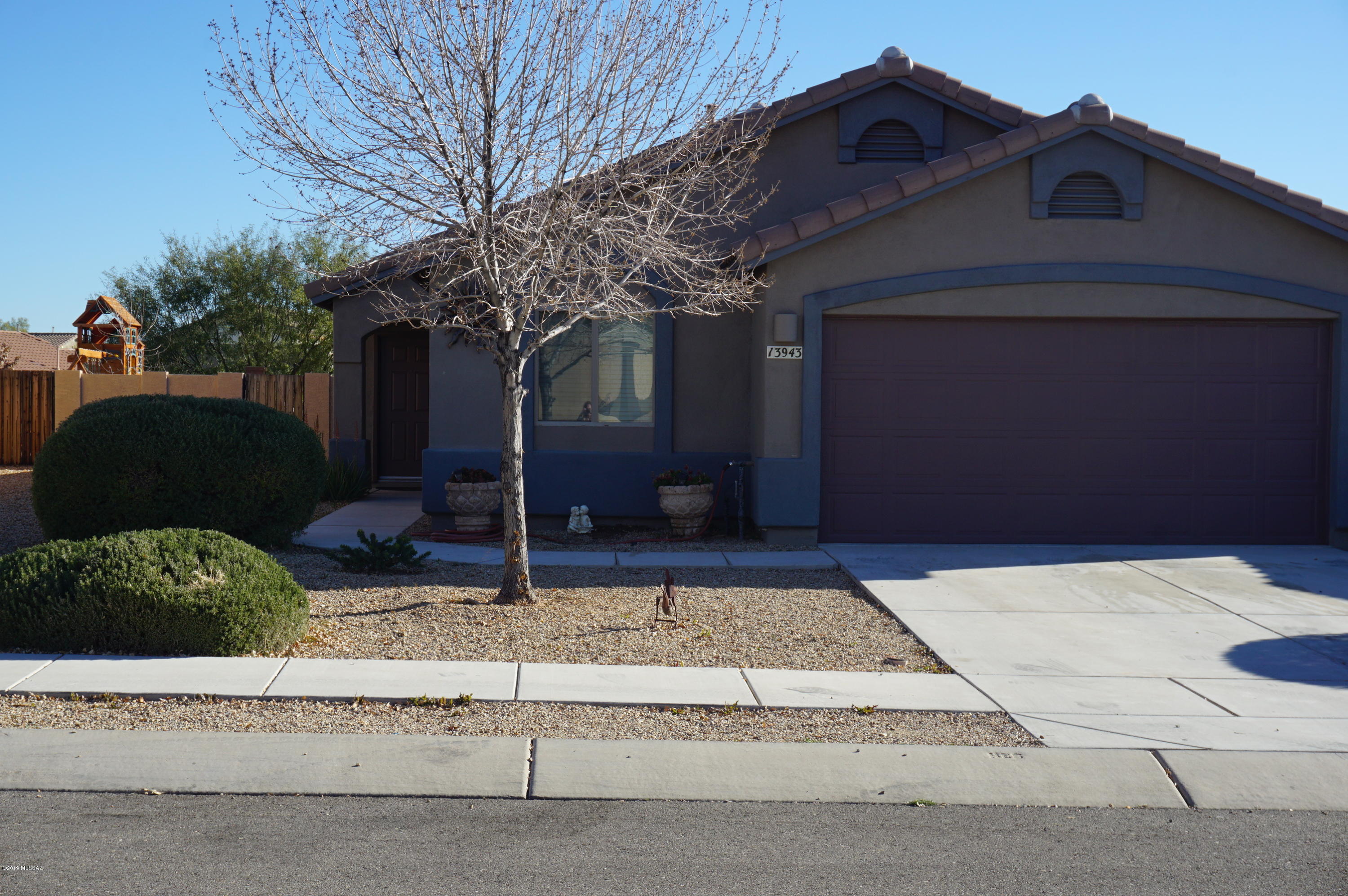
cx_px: 674
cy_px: 448
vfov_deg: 27.2
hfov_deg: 40.0
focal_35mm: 50
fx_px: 1852
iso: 100
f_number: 11
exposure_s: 1/125
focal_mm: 33
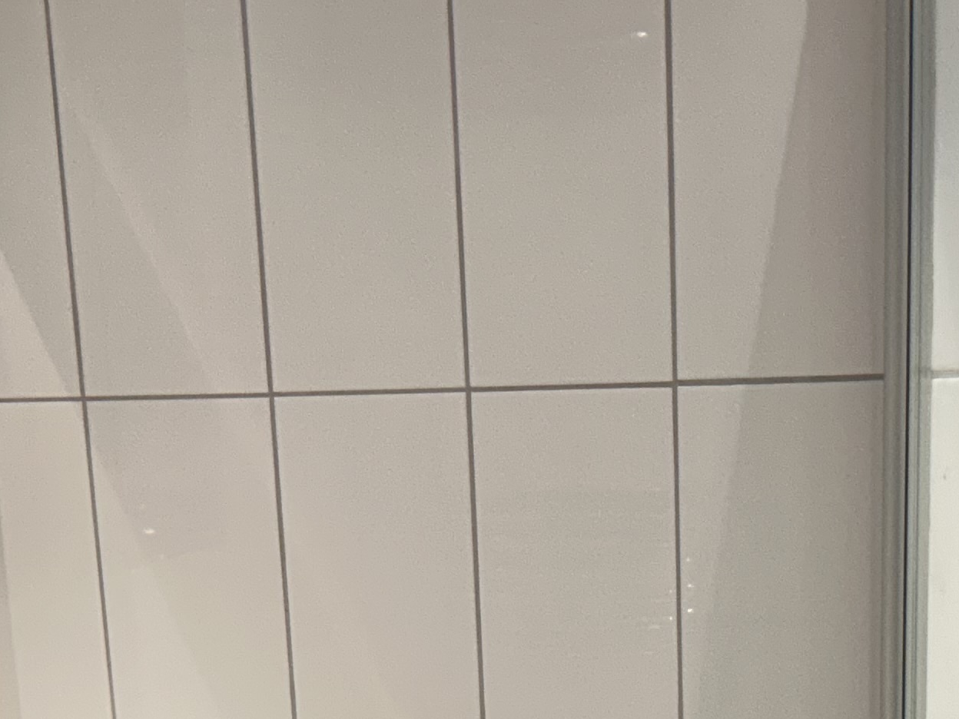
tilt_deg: -16.2
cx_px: 565
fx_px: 2327
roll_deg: +2.1
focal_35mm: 84
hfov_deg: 23.3
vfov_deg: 16.5
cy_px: 951
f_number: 1.5
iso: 100
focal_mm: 5.7
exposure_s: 1/100
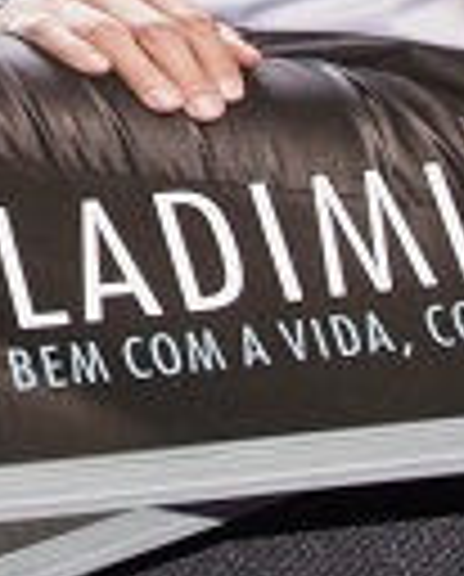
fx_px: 4208
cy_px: -151
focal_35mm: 246
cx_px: -90
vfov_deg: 7.8
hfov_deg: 6.3
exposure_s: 1/400
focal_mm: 38
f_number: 9
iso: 800
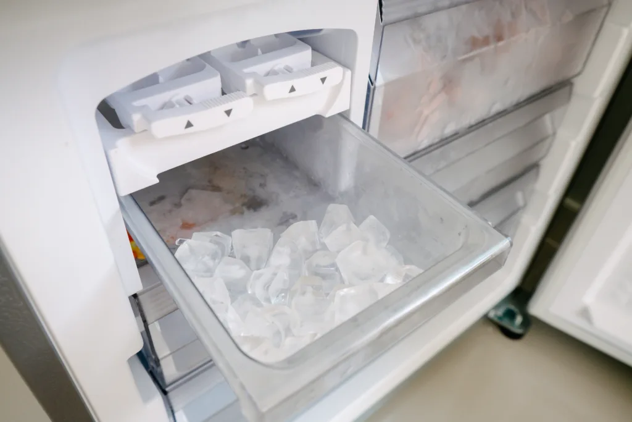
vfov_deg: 47.9
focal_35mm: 27
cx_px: 316
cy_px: 211
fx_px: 474
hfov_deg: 67.4
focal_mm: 18
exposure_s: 1/180
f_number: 4
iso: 800
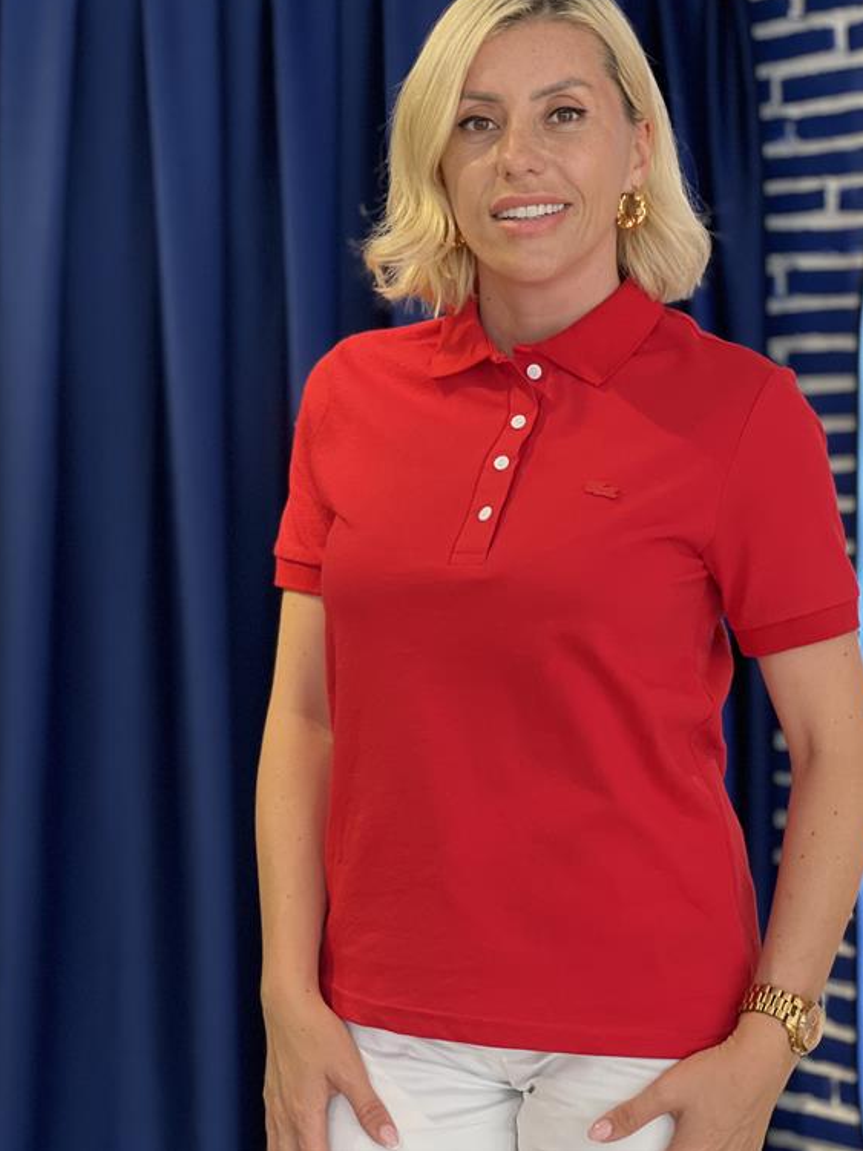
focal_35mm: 82
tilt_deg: -0.6
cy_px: 547
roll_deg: -0.5
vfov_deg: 23.8
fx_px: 2727
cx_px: 452
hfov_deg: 18.0
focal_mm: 9
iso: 250
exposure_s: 1/79
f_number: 2.8
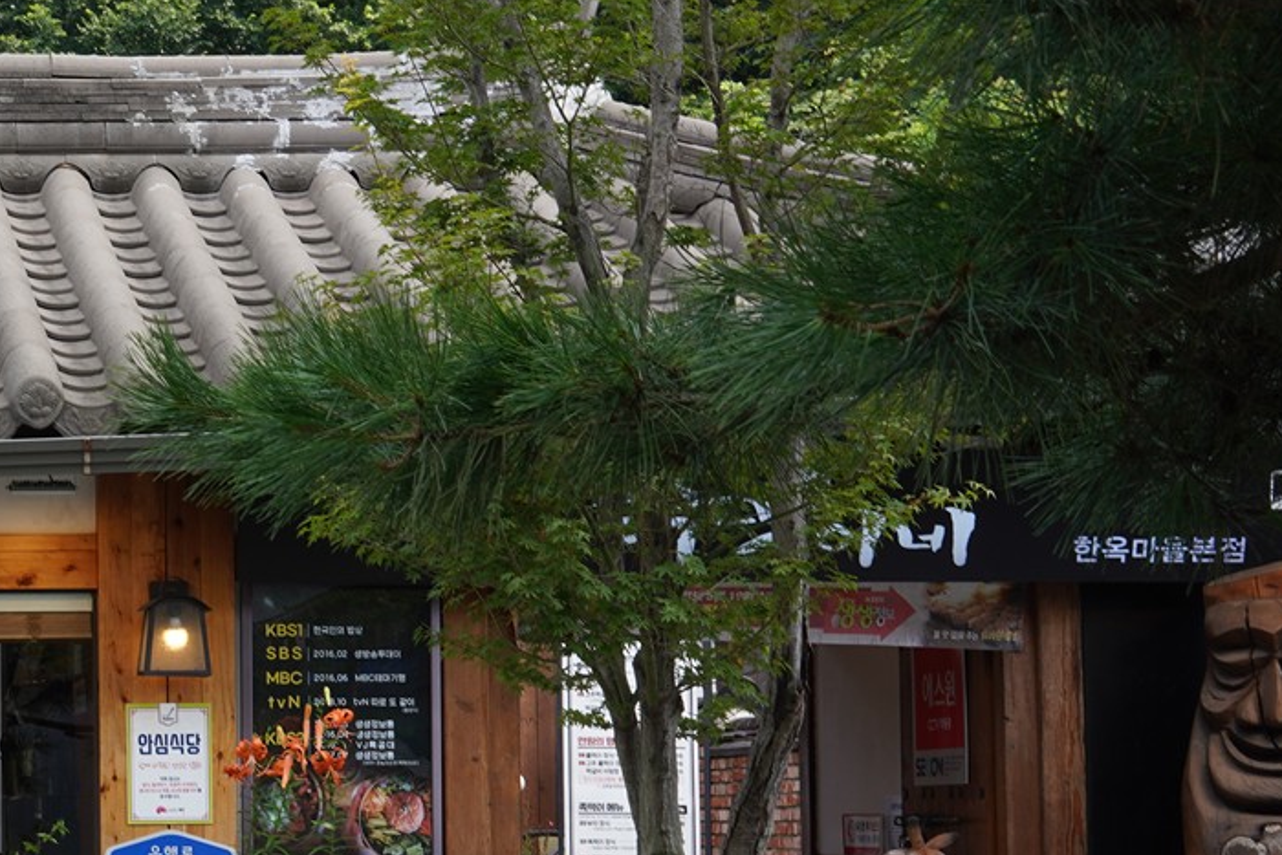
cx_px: -172
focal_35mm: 100
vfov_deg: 13.7
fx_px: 3562
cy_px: 562
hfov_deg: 19.4
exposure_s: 1/100
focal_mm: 35
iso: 200
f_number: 10
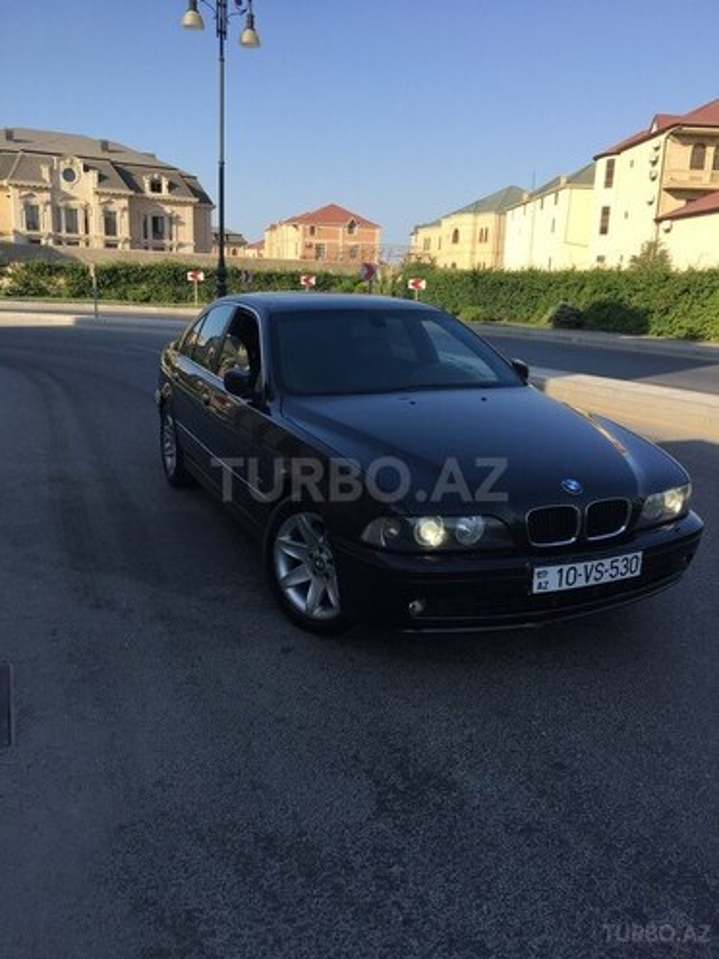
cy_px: 480
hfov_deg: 48.2
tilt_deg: -12.9
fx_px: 803
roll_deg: -1.4
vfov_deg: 61.7
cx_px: 360
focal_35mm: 29
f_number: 2.2
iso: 25
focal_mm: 4.15
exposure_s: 1/1026
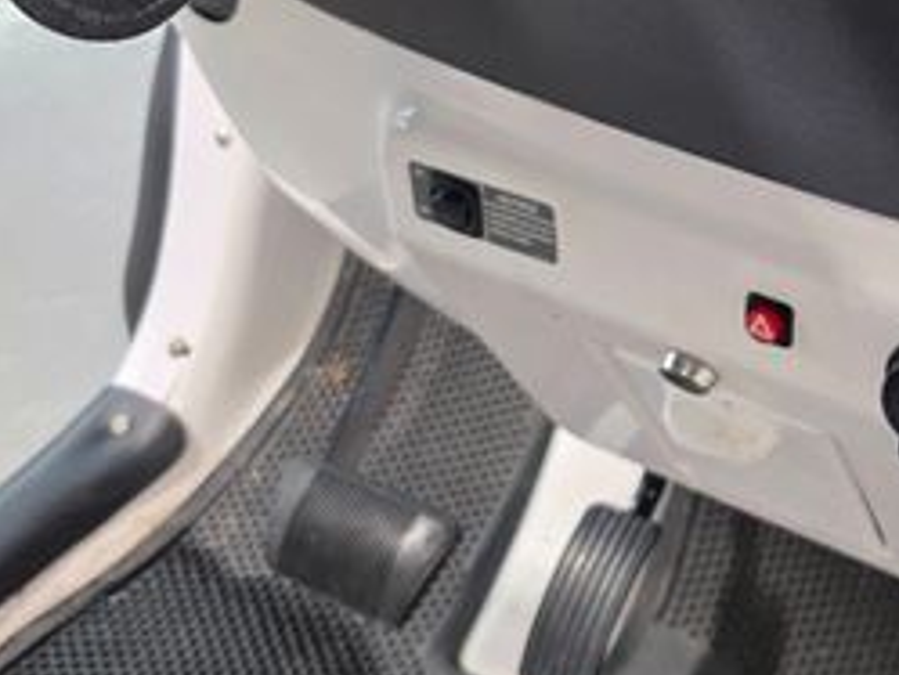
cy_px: 199
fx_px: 1533
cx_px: 917
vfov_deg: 24.6
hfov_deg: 30.2
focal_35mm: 59
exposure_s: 1/120
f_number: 1.7
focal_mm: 6.3
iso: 250
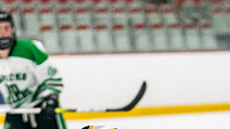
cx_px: 140
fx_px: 2903
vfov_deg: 2.5
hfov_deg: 4.5
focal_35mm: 476
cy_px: 245
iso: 4000
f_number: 2.8
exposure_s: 1/1600
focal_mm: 112
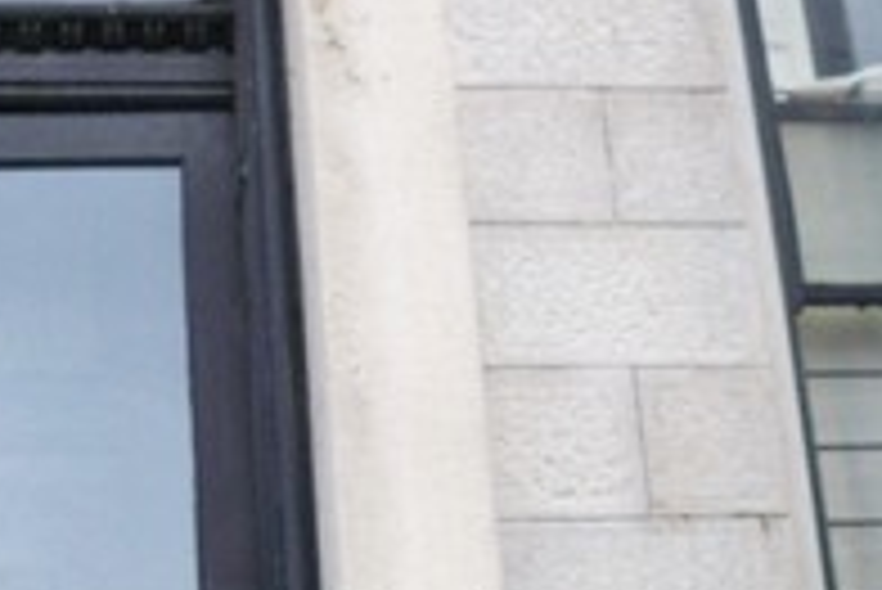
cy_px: 261
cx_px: -72
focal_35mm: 95
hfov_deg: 20.5
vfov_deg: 14.4
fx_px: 2329
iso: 160
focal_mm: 6.3
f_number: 3.1
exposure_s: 1/60
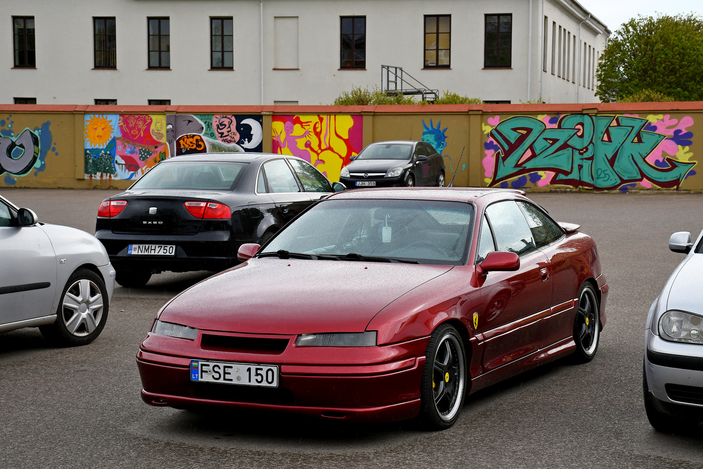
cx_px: 352
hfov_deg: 31.9
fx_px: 1230
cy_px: 234
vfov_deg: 21.6
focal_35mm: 63
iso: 250
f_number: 6.3
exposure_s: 1/250
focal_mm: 42
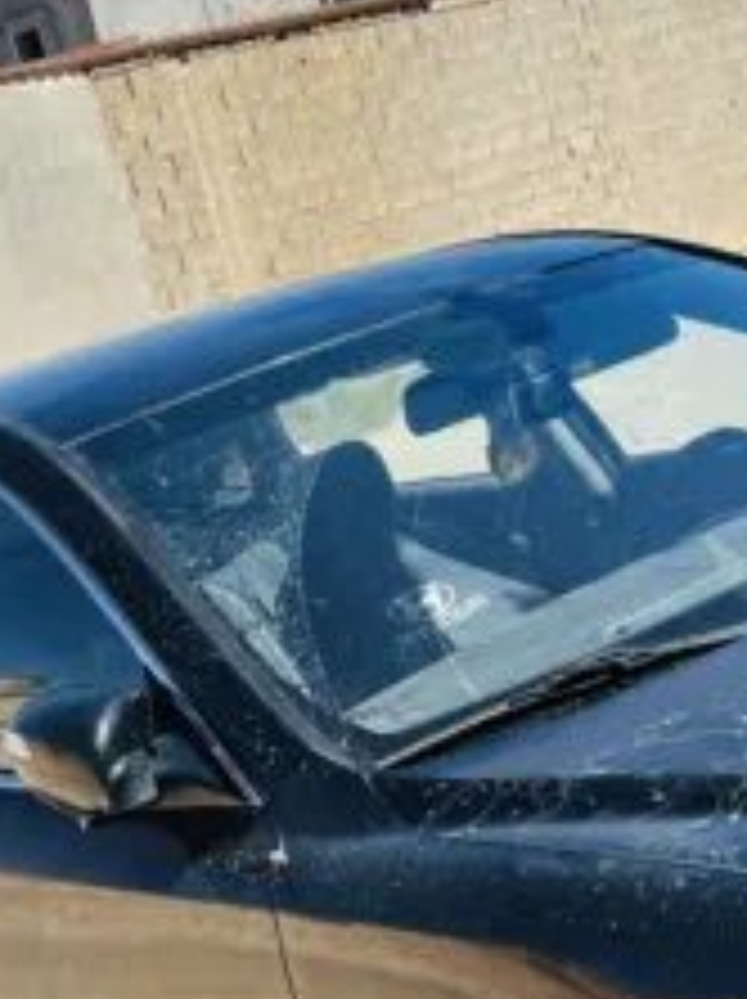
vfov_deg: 25.4
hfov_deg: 19.6
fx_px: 2162
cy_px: 850
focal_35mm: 75
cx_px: 454
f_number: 1.5
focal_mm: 5.7
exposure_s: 1/3460
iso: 50
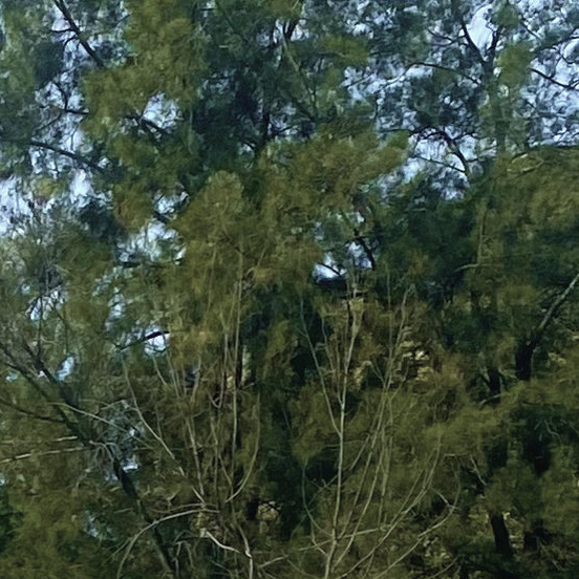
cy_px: 1082
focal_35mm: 168
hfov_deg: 10.3
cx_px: -78
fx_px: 3179
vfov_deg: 9.8
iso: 32
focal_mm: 4.2
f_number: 1.8
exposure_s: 1/6757
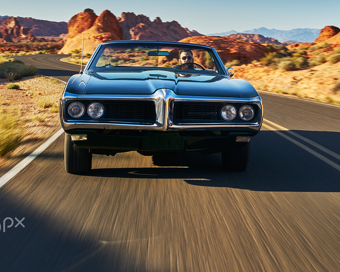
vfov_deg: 22.5
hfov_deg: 27.8
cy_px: 53
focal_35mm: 67
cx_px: 264
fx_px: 675
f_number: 13
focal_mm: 35
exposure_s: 1/25
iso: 100
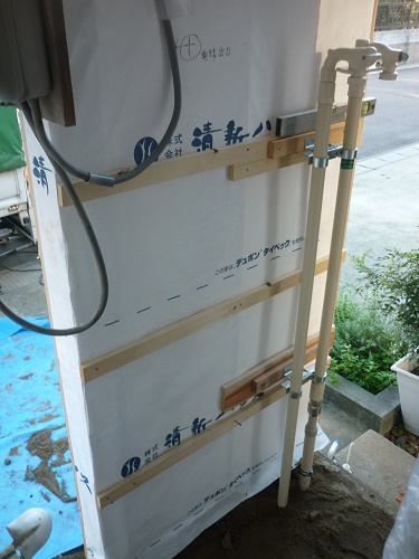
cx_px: 210
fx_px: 533
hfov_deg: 42.9
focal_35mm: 33
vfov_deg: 55.4
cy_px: 280
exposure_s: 1/40
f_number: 2.8
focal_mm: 5.5
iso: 80
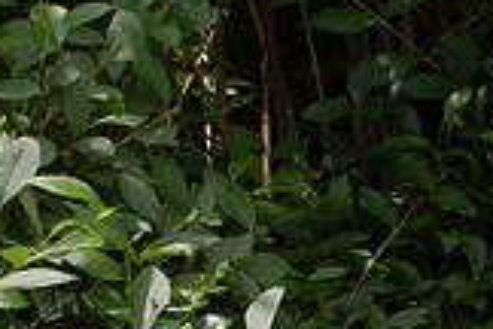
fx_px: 3670
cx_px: 813
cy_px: 259
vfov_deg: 5.1
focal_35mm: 268
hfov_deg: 7.5
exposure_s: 1/250
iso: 200
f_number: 8
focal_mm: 50
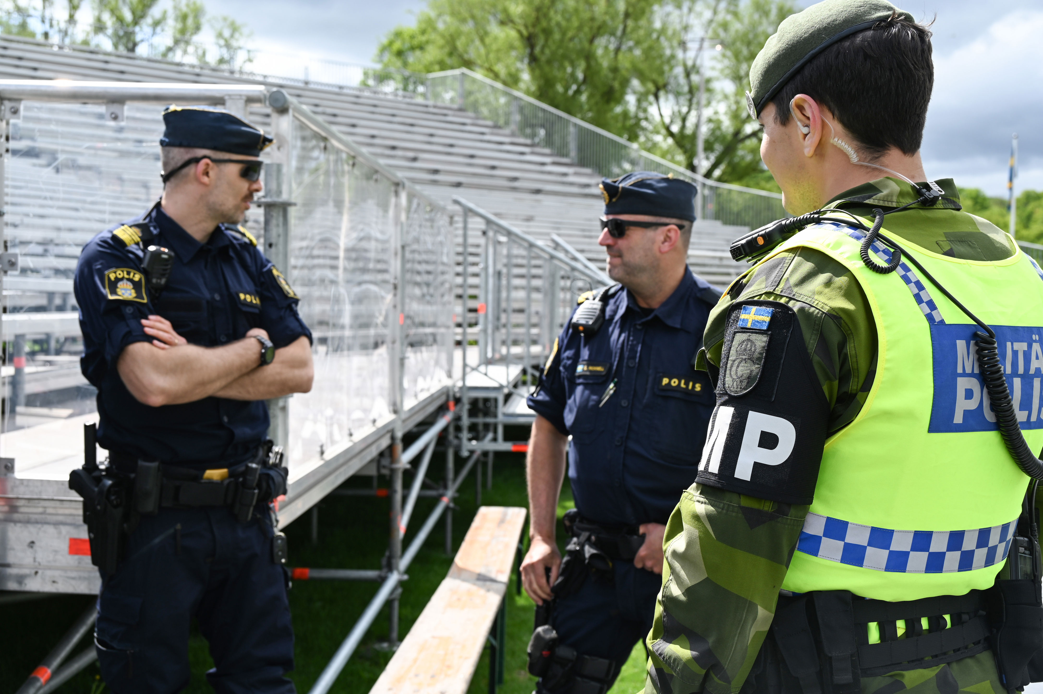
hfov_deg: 41.9
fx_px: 1361
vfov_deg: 28.6
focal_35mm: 47
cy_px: 347
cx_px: 522
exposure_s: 1/200
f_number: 7.1
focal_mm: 47
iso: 100
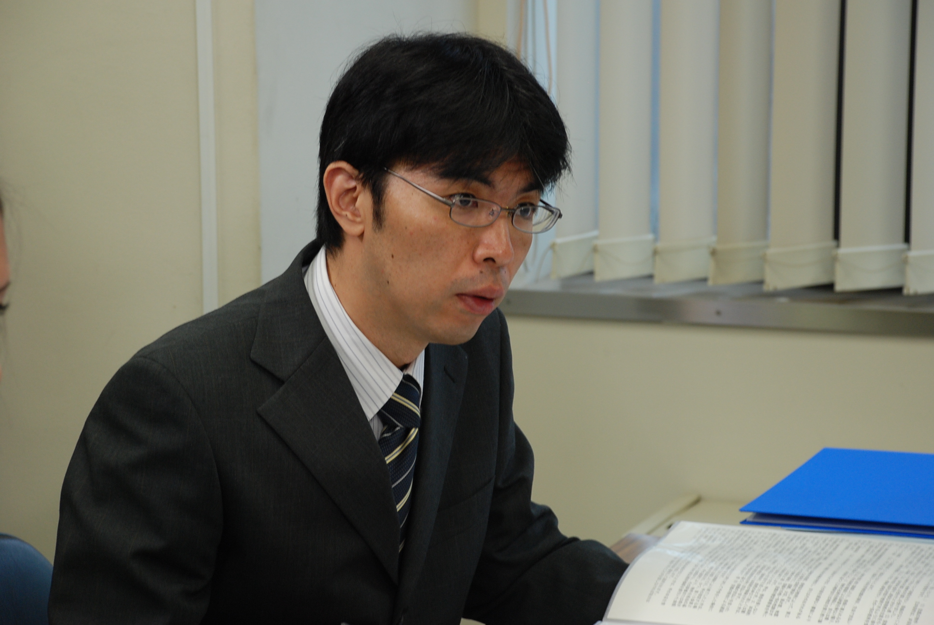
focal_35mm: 128
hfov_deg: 16.1
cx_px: 467
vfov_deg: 10.8
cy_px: 312
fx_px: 3312
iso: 400
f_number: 5.6
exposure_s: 1/30
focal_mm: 85
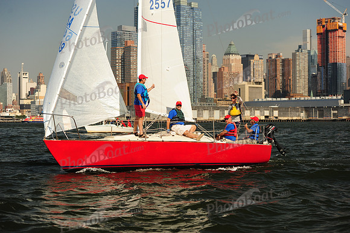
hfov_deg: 28.9
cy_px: 116
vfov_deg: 19.4
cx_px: 175
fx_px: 680
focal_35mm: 70
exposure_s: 1/1250
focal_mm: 70
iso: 320
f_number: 4.5
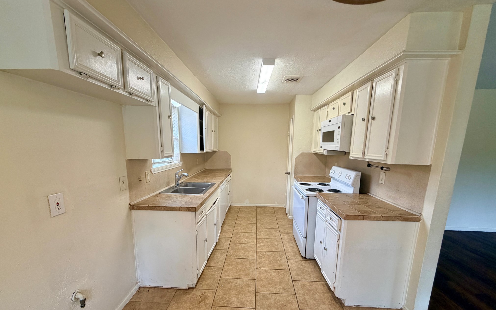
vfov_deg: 74.2
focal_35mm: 15
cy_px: 181
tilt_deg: -9.8
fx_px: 203
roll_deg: -0.7
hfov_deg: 101.5
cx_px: 247
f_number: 2.2
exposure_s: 1/120
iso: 125
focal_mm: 2.22
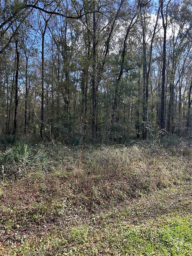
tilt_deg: +1.2
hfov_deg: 53.1
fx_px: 192
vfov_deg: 67.3
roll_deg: -0.7
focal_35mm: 26
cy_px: 128
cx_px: 96
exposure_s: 1/364
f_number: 1.5
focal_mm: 5.7
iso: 50
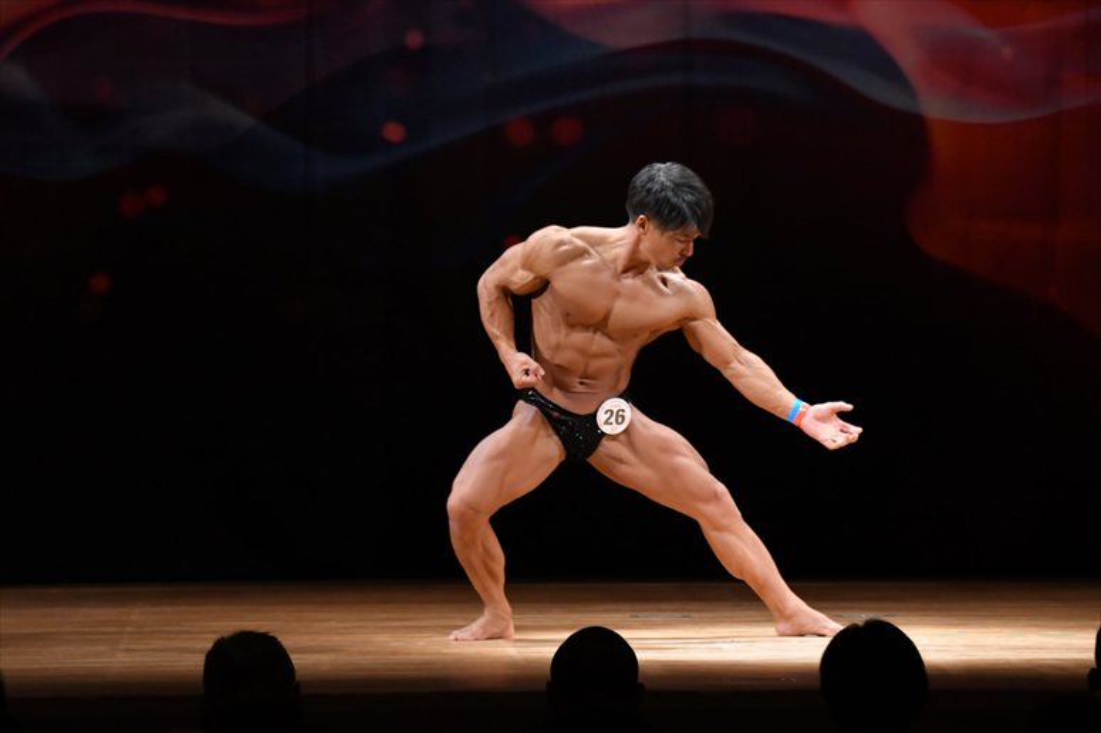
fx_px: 6878
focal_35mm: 225
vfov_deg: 6.1
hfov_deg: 9.2
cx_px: 550
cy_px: 366
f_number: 5.6
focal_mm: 150
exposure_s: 1/400
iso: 4000
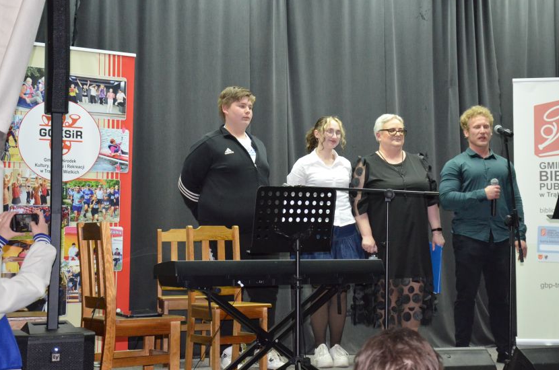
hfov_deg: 27.3
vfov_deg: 18.3
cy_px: 168
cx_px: 342
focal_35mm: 74
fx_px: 1147
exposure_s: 1/60
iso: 2500
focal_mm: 40
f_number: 4.5
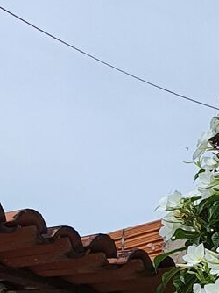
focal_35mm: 138
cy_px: 635
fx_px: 1166
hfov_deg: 9.1
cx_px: -381
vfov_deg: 12.2
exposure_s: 1/1484
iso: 50
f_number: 1.8
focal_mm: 5.23
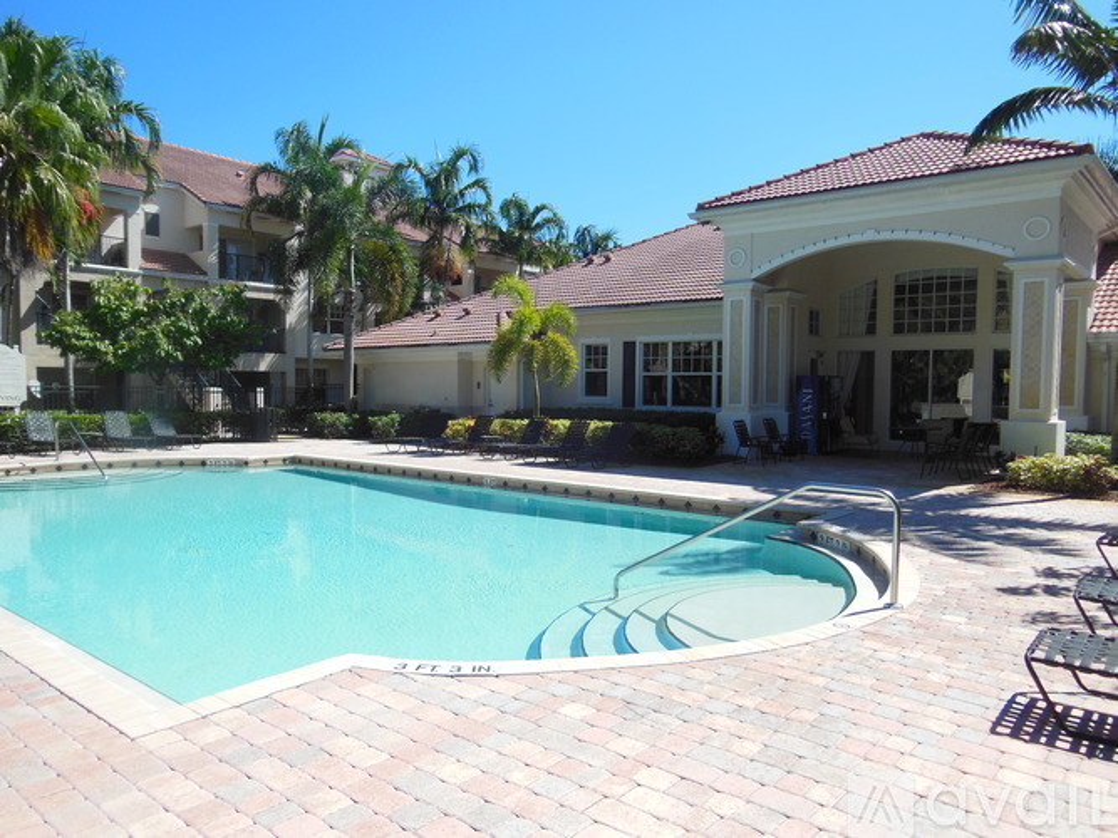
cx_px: 559
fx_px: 807
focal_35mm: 25
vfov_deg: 54.9
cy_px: 419
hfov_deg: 69.4
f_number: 3.5
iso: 125
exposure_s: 1/1000
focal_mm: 4.5
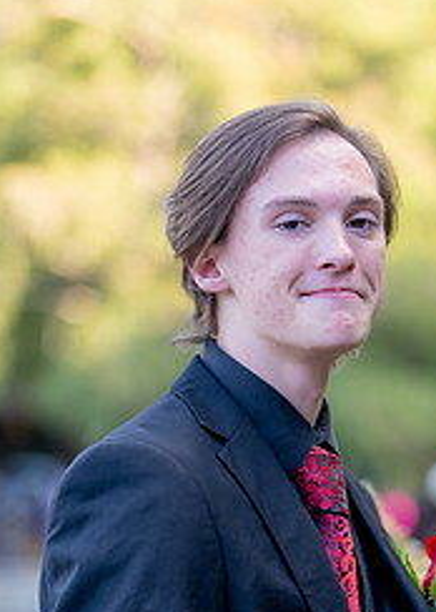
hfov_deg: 10.6
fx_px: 2343
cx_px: 274
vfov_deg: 14.8
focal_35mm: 135
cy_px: 509
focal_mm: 50
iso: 100
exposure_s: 1/640
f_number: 1.2
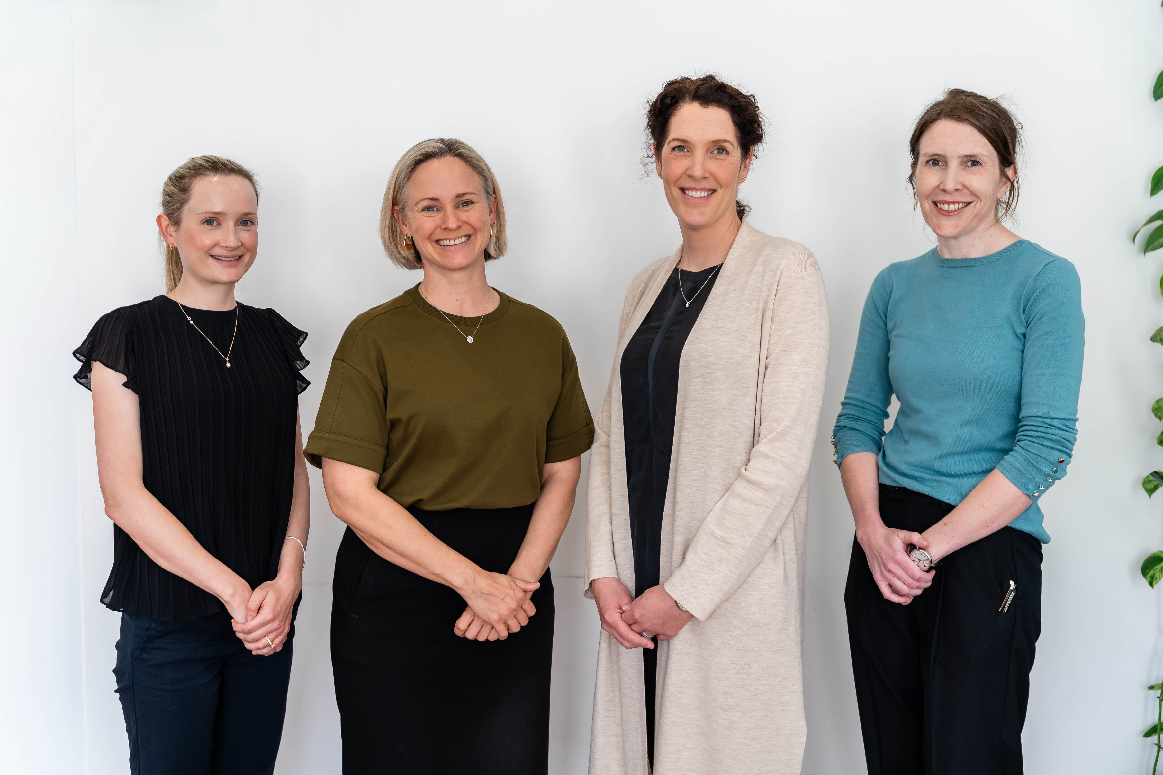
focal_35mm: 40
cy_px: 388
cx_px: 582
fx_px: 1299
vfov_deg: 33.2
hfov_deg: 48.2
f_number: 2.8
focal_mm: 40.2
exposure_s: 1/100
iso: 800
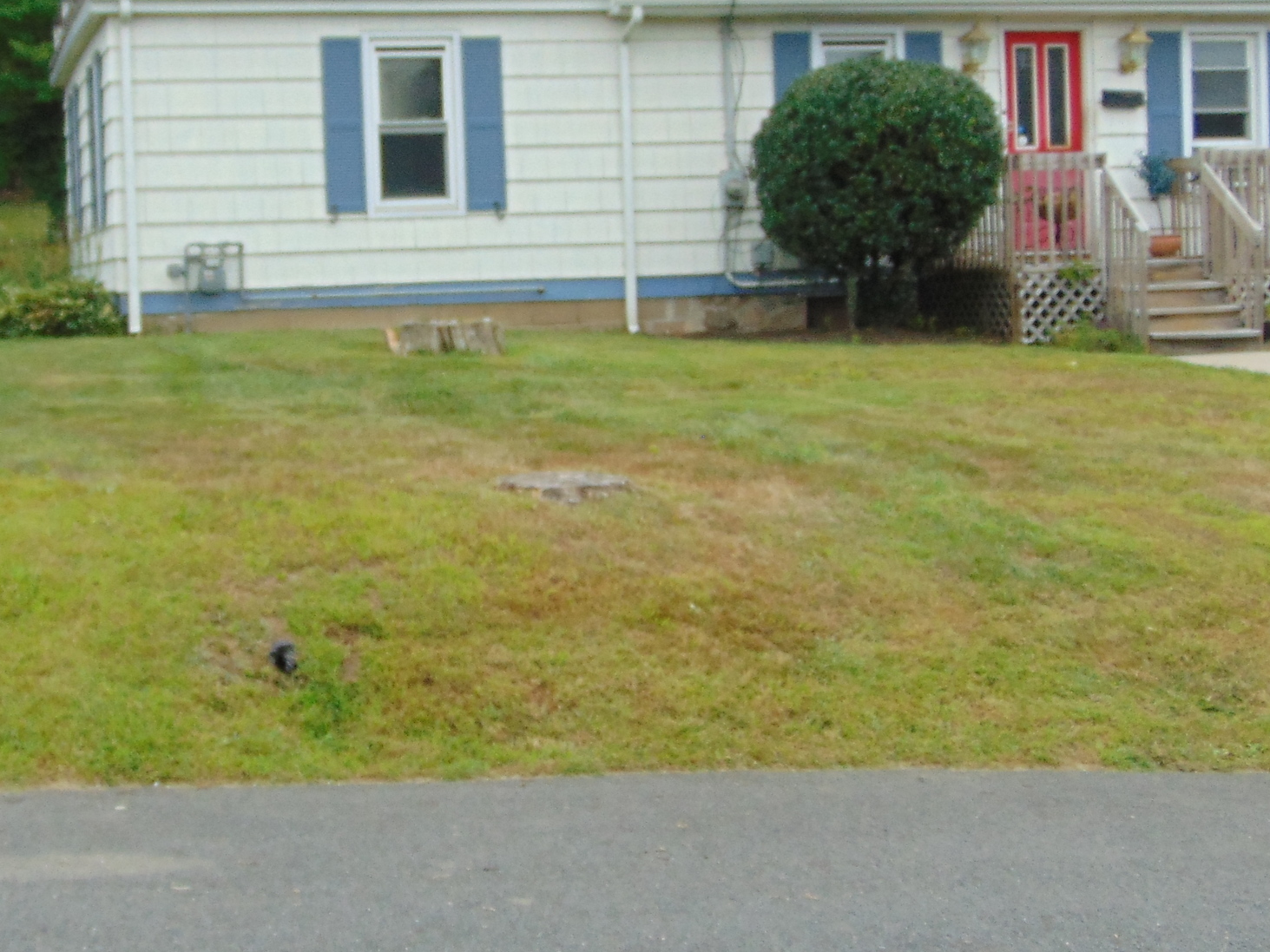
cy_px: 337
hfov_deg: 30.5
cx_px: 444
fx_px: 2311
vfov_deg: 23.2
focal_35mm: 63
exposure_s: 1/320
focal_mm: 5.4
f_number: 3.1
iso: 80
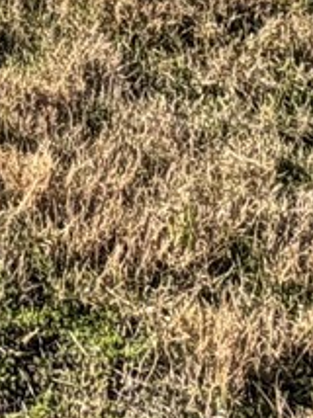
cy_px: -809
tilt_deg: +1.0
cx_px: -280
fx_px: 1619
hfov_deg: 10.3
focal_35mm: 134
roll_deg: -0.3
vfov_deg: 10.6
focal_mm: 2.22
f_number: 2.2
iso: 25
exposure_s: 1/770
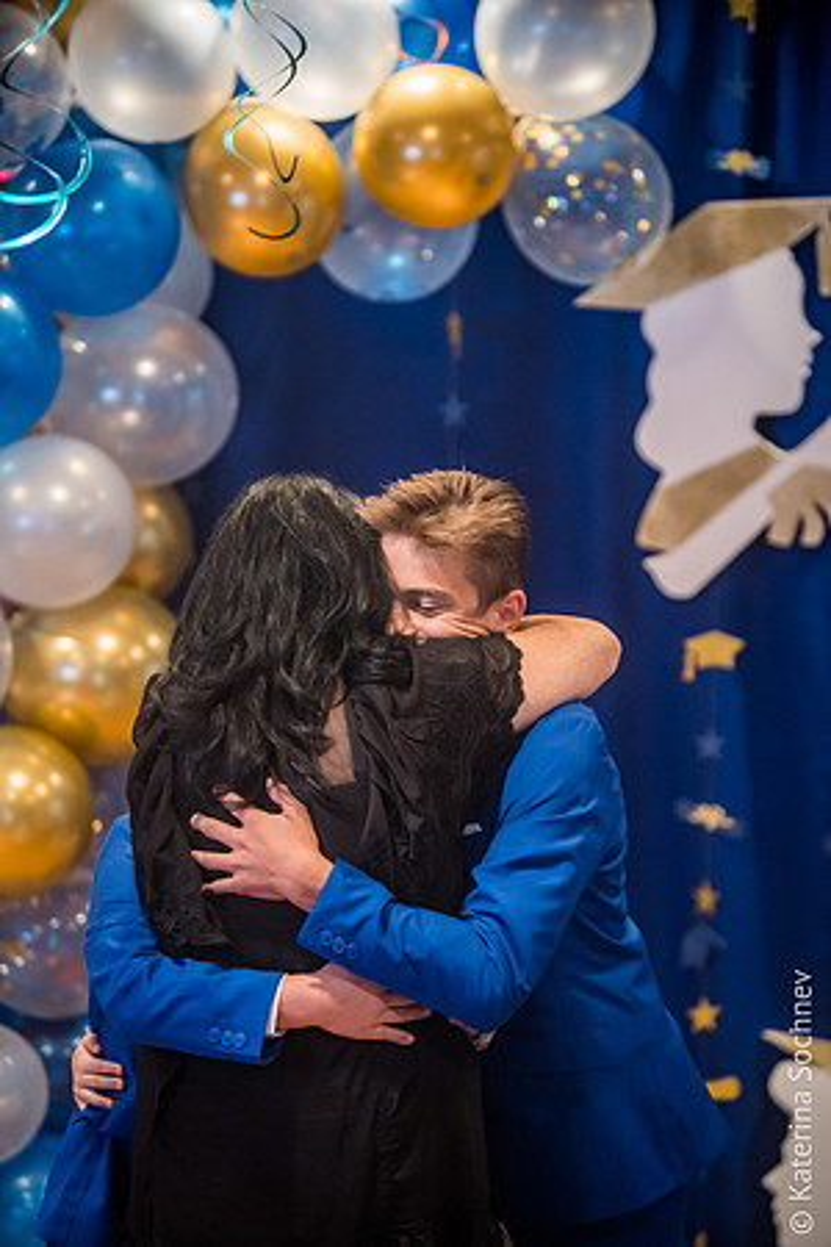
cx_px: 416
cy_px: 624
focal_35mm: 115
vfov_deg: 17.8
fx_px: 3982
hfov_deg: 11.9
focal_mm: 115
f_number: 2.8
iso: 3200
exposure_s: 1/200
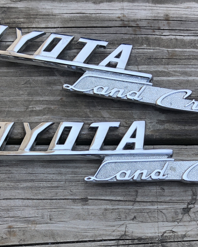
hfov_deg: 22.8
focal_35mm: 67
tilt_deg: -71.3
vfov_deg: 27.4
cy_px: 217
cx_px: 100
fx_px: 491
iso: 20
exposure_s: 1/335
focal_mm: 3.99
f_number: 1.8
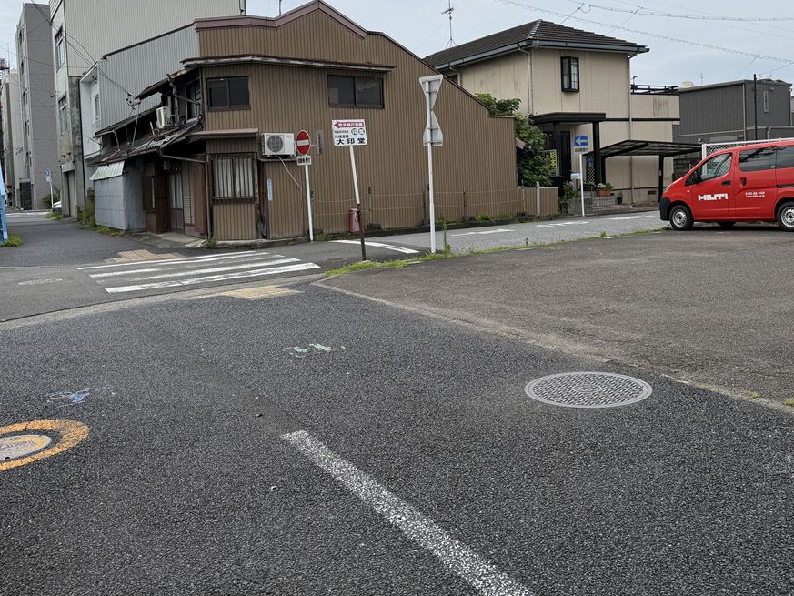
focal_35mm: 33
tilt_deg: -2.0
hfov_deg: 55.1
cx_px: 455
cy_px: 199
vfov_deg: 42.4
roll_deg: +2.6
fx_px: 757
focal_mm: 6.76
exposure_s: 1/2611
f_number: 1.78
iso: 80
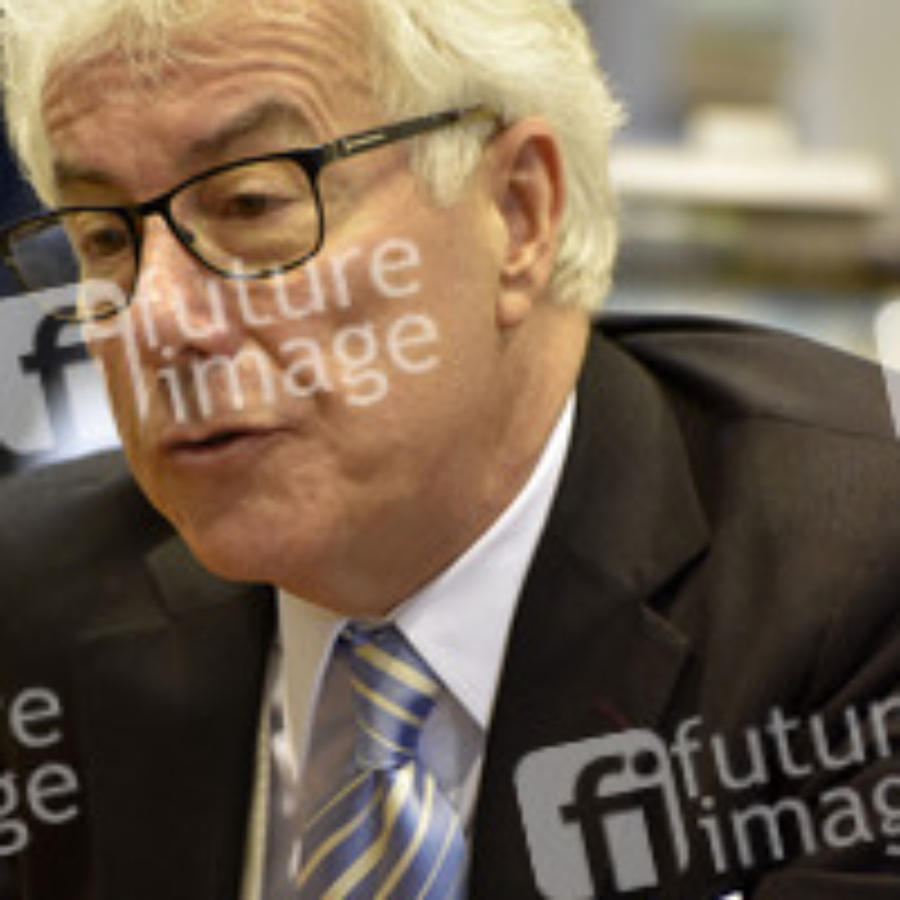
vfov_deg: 6.7
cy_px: 572
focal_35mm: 263
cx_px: 338
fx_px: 7736
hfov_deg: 6.7
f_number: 4.8
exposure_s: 1/125
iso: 2500
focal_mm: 155
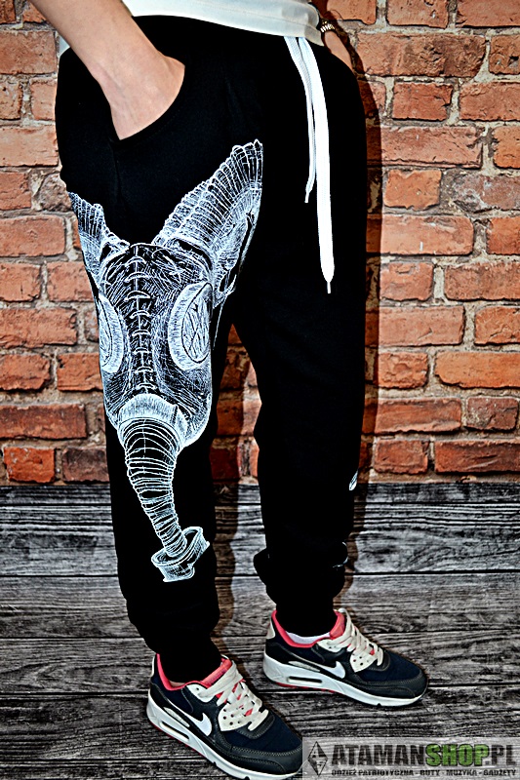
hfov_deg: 40.0
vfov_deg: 57.2
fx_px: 715
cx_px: 260
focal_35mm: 33
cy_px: 390
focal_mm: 22
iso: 400
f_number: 4
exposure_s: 1/60
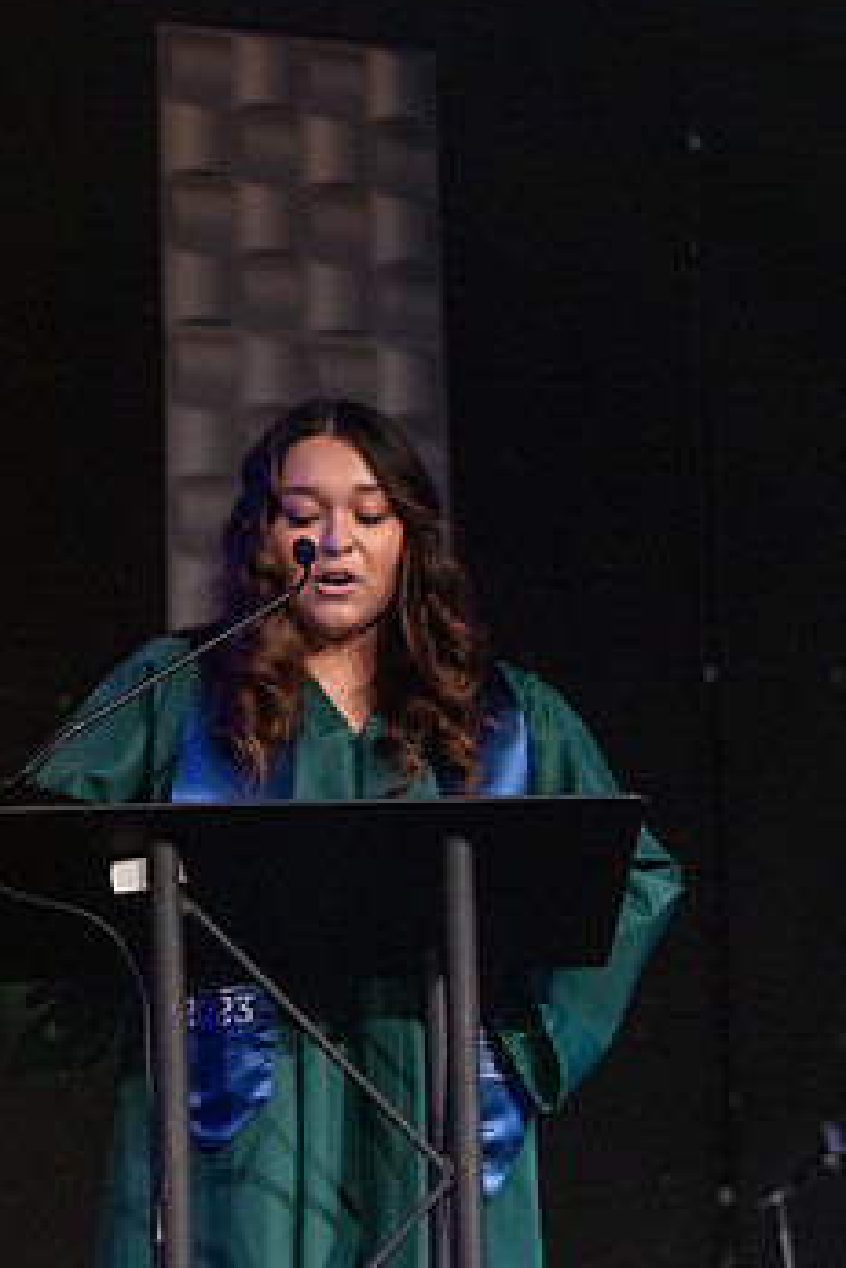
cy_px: 656
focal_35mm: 130
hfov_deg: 10.6
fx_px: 4578
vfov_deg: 15.8
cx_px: 311
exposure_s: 1/320
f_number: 2.8
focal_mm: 100
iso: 12800
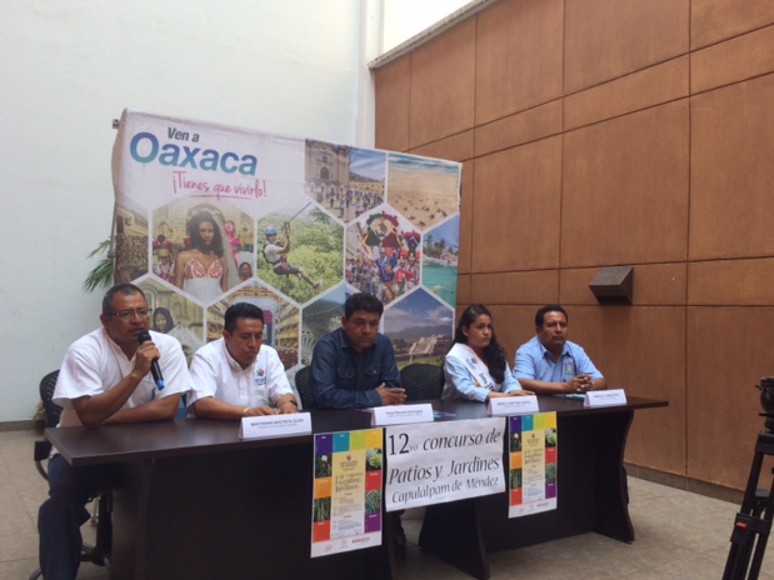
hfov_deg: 60.0
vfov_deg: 46.8
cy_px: 292
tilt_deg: +4.0
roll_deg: -1.3
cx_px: 384
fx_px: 671
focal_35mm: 30
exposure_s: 1/500
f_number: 2.2
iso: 32
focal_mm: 4.15
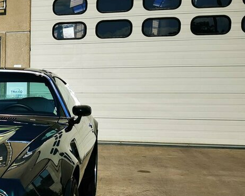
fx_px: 493
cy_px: 129
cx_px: -62
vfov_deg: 22.4
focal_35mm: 68
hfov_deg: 24.7
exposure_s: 1/5952
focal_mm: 5.56
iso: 50
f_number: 1.6
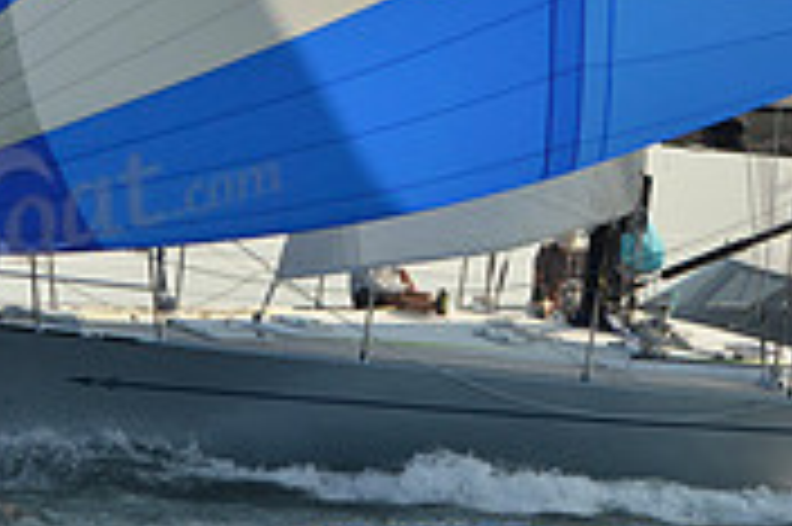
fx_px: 6528
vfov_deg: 4.6
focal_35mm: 297
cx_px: 518
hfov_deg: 6.9
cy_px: -56
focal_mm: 90
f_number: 6.3
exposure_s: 1/1600
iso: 200
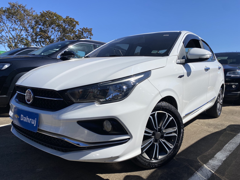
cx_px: 120
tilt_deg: -4.3
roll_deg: -1.5
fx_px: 180
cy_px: 90
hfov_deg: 67.3
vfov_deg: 53.1
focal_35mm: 26
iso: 32
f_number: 1.8
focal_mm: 4.25
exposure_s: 1/4808
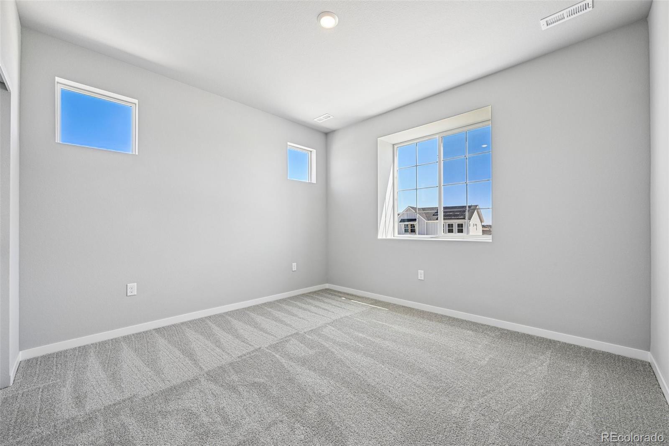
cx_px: 334
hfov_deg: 104.3
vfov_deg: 81.2
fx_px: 260
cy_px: 223
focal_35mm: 14
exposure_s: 1/15
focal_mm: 14
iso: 125
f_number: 11
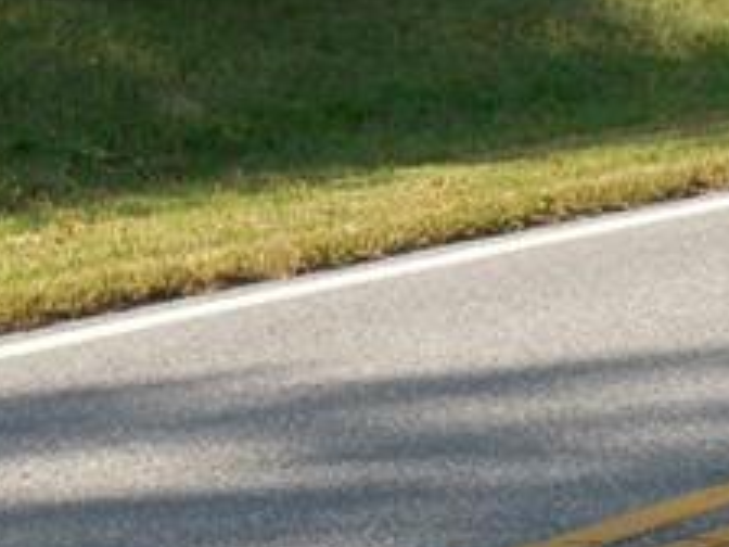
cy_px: -449
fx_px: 4149
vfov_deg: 7.3
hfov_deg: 9.9
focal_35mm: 197
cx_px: -179
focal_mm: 7.8
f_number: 3.9
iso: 125
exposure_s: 1/400
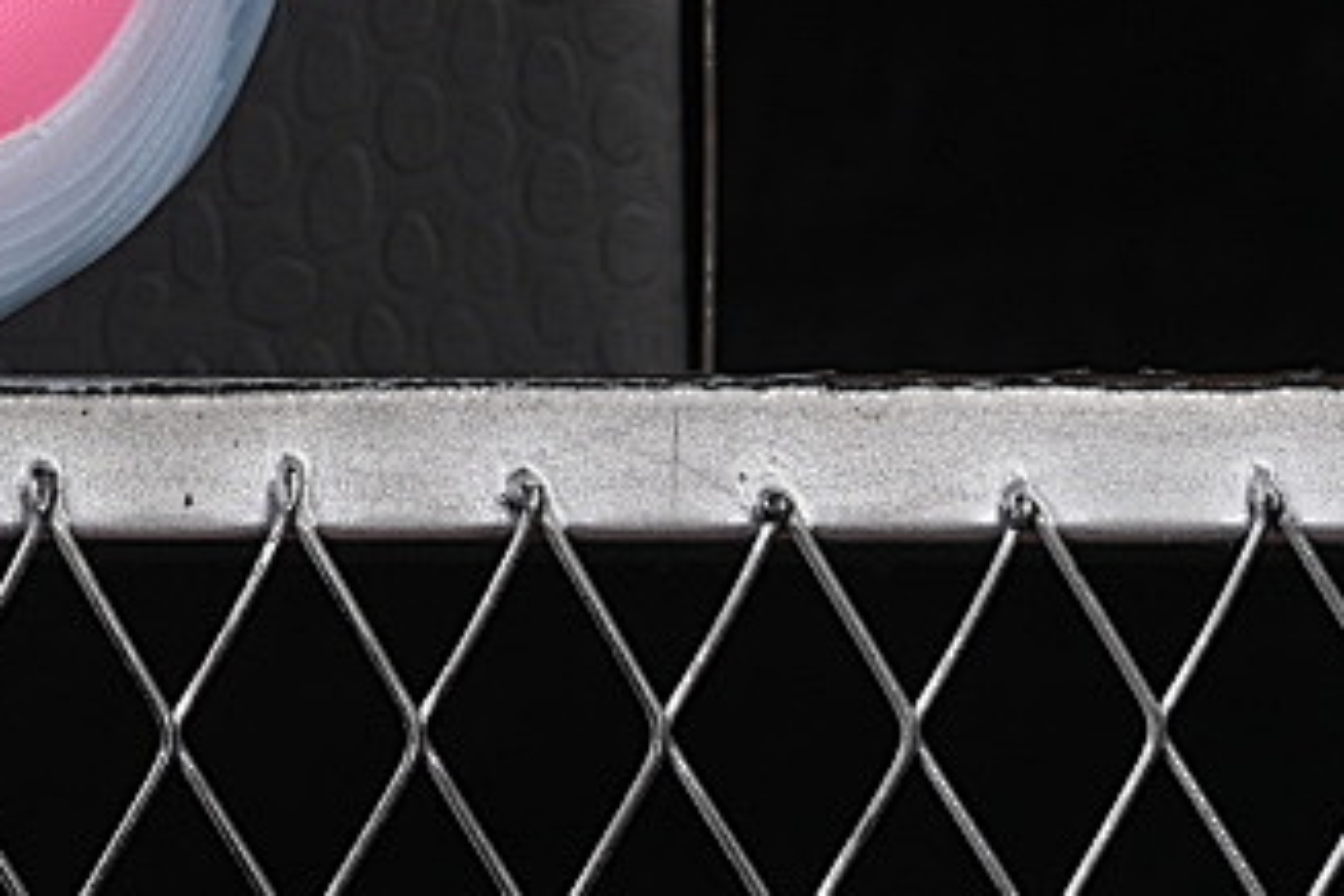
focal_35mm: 248
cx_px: -867
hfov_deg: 8.1
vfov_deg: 5.5
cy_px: -551
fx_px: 9258
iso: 160
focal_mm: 50
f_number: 8
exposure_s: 1/80
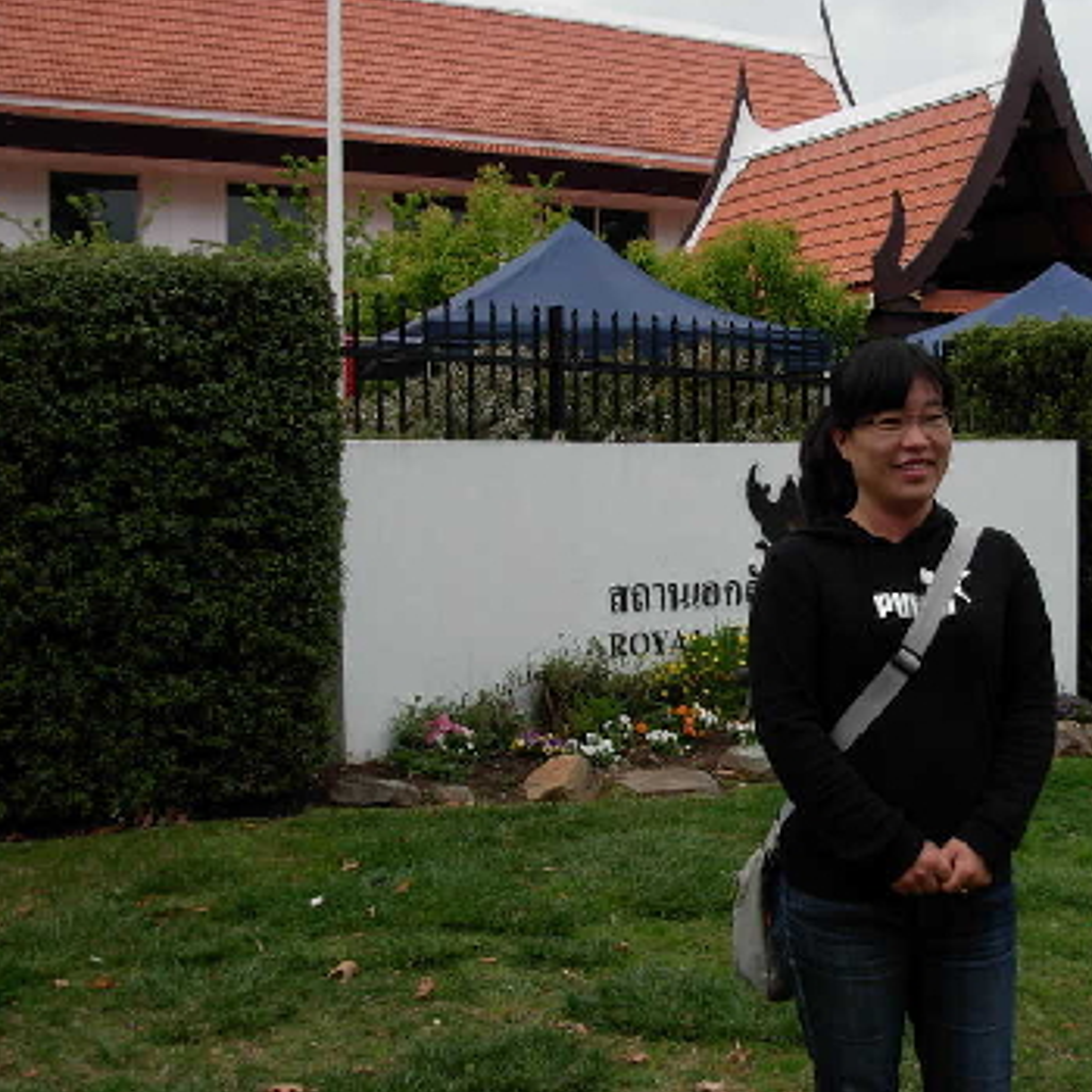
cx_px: 674
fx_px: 1642
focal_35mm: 46
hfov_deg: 36.6
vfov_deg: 36.8
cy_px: 540
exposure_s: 1/836
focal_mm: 6.3
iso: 79
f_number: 2.9
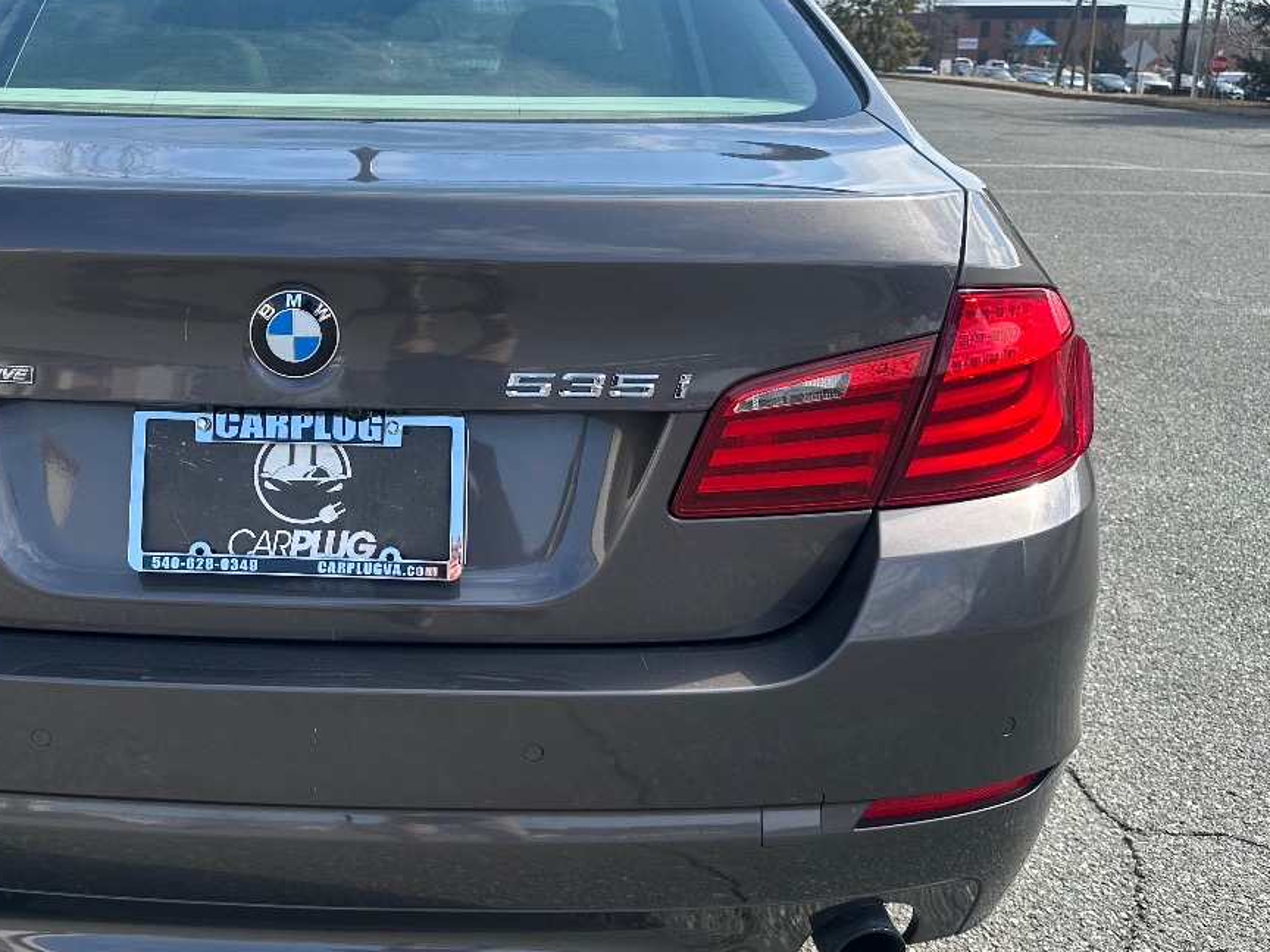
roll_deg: -0.1
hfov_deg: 45.7
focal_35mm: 40
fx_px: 1468
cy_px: 405
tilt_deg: -12.4
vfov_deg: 35.9
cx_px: 379
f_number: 1.78
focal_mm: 6.86
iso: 80
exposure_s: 1/2353
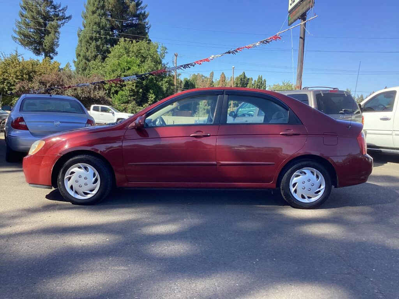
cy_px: 150
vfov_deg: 45.4
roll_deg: -3.1
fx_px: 357
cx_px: 200
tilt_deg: -4.5
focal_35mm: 31
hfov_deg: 58.4
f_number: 2.4
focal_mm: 3.3
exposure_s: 1/388
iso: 25
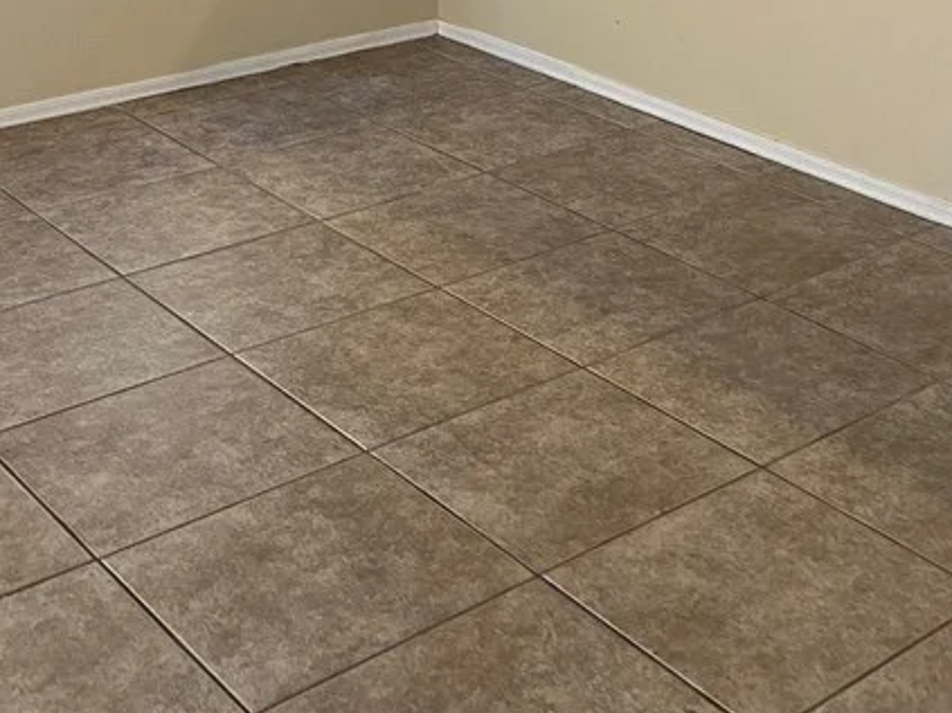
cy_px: -344
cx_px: 630
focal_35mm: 63
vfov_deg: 20.2
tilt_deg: +0.1
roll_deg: +0.0
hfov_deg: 30.5
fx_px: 1732
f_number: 1.5
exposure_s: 1/60
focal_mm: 5.7
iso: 100
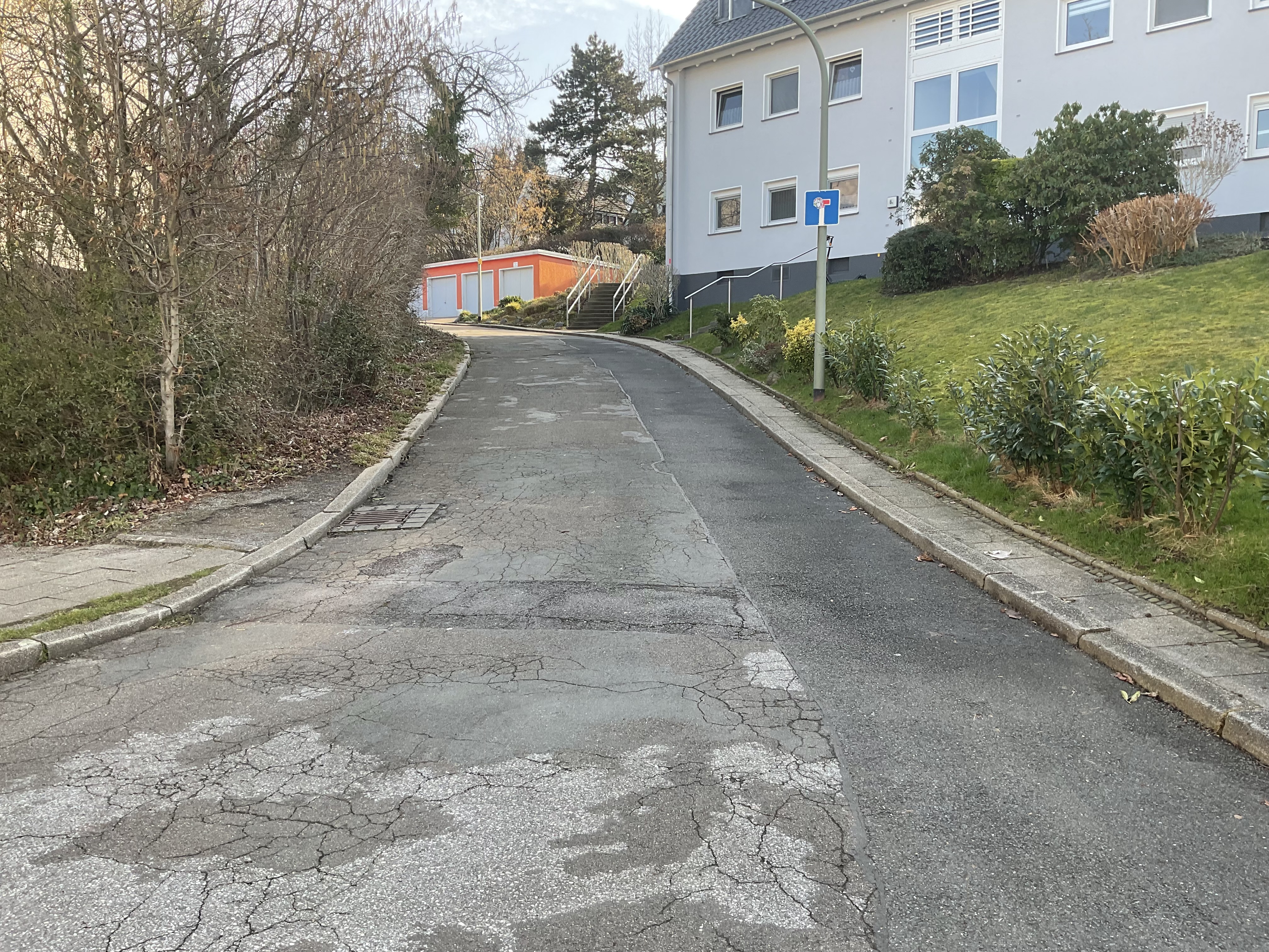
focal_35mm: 29
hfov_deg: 61.7
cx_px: 634
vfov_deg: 48.2
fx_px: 1063
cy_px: 476
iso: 16
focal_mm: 3
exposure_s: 1/234
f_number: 1.8
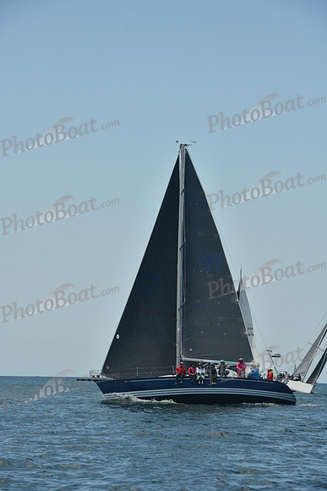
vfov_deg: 13.7
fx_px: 2042
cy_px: 246
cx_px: 164
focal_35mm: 150
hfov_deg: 9.2
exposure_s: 1/640
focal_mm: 150
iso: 320
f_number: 8
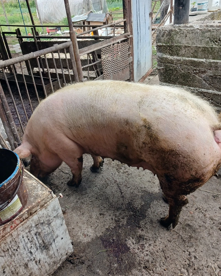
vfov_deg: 60.4
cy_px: 136
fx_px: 237
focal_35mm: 29
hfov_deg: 50.0
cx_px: 112
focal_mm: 3.98
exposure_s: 1/50.3
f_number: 1.8
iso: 25
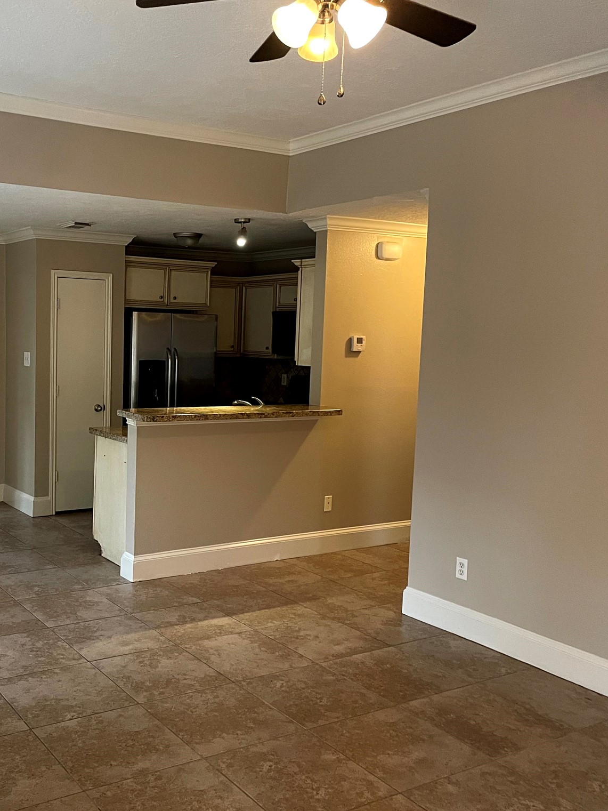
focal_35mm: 35
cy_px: 408
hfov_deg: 39.4
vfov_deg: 52.6
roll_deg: -1.4
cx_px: 136
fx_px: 820
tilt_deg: -6.1
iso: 320
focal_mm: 4.2
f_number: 1.6
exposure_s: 1/60
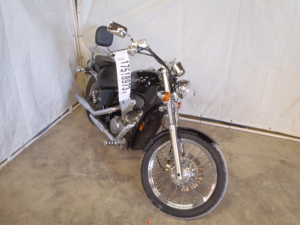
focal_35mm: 28
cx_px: 150
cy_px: 112
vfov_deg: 49.7
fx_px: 243
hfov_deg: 63.4
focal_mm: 5
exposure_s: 1/15
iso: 200
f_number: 3.5
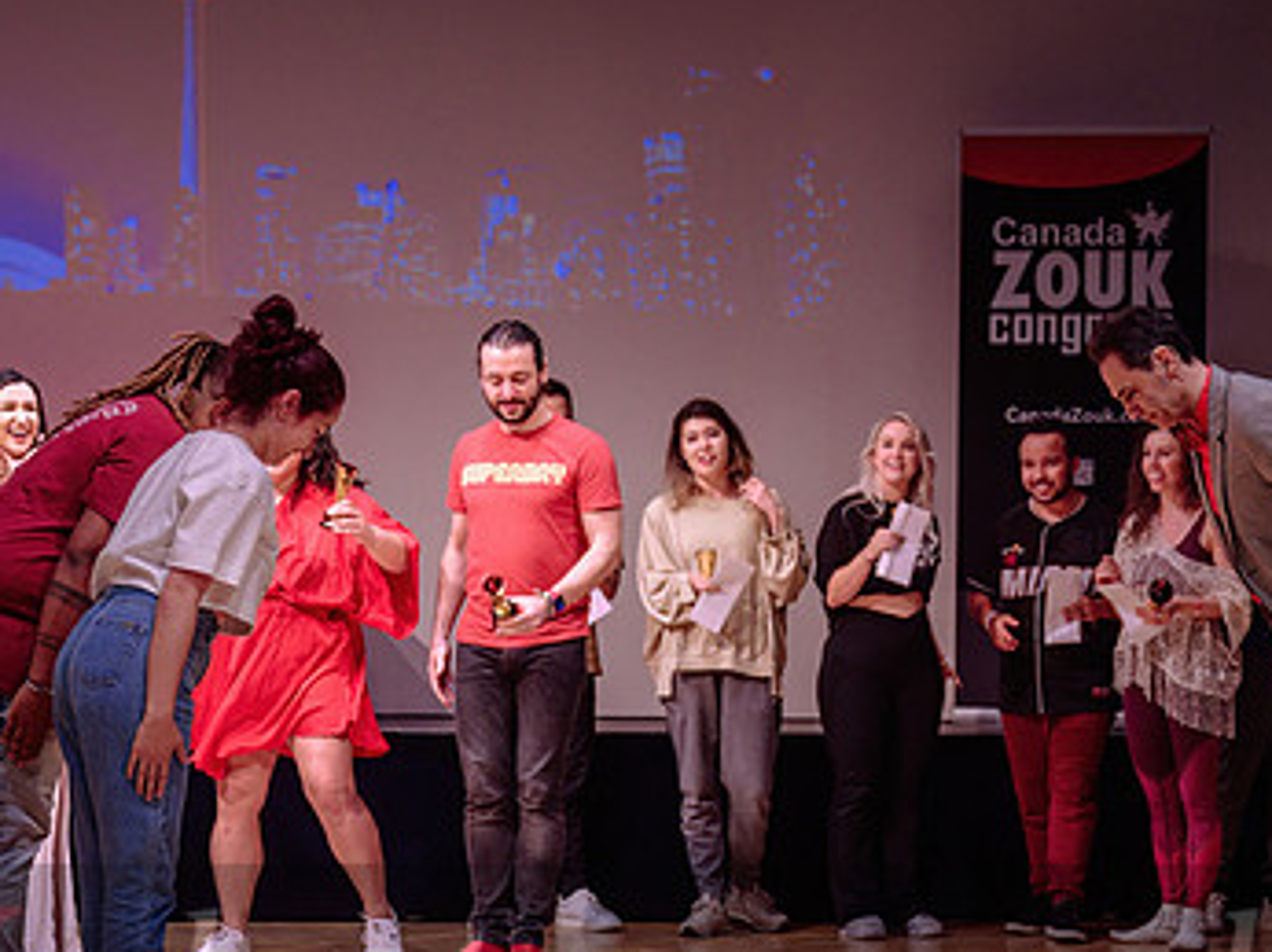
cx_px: 595
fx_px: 3709
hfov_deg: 19.5
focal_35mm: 101
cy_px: 540
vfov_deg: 14.6
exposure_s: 1/320
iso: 1000
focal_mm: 58
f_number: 3.2
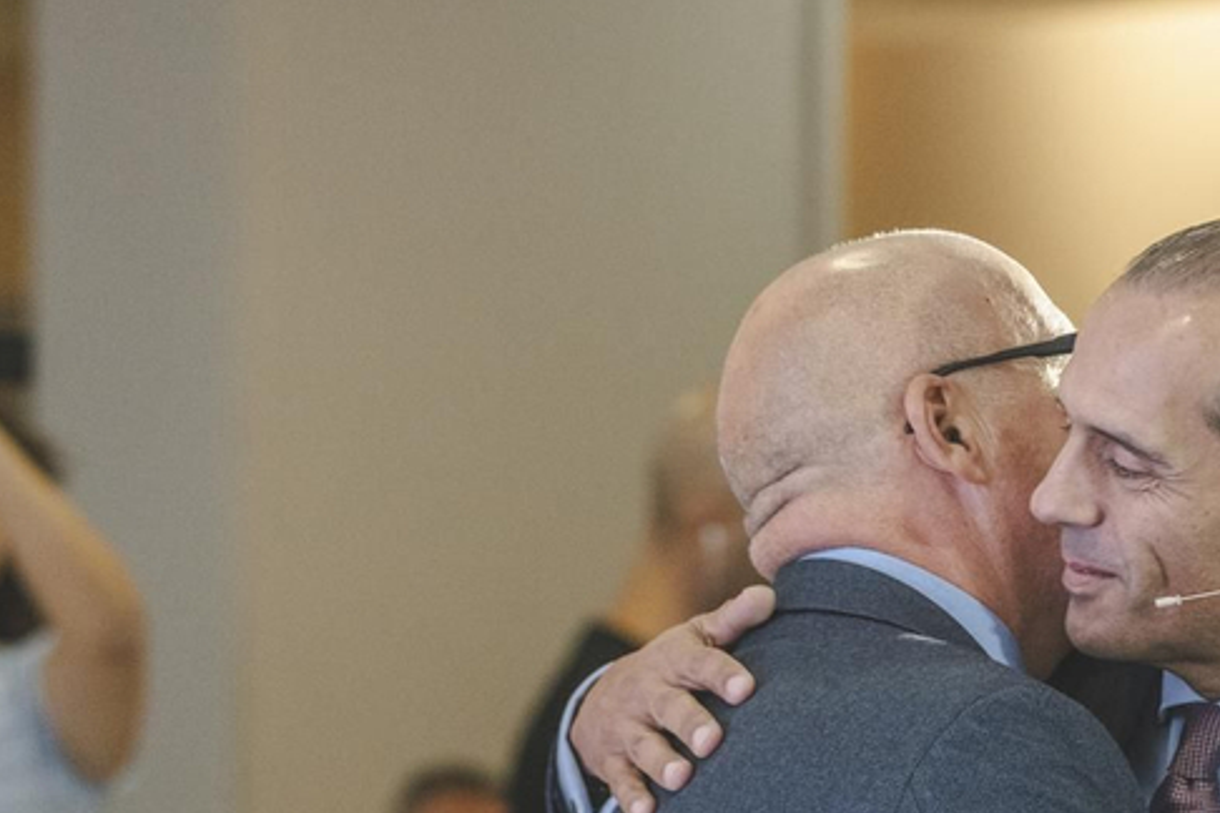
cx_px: 1107
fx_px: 10606
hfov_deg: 6.6
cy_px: 793
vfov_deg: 4.4
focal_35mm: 313
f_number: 3.2
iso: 2000
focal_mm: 95
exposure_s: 1/250
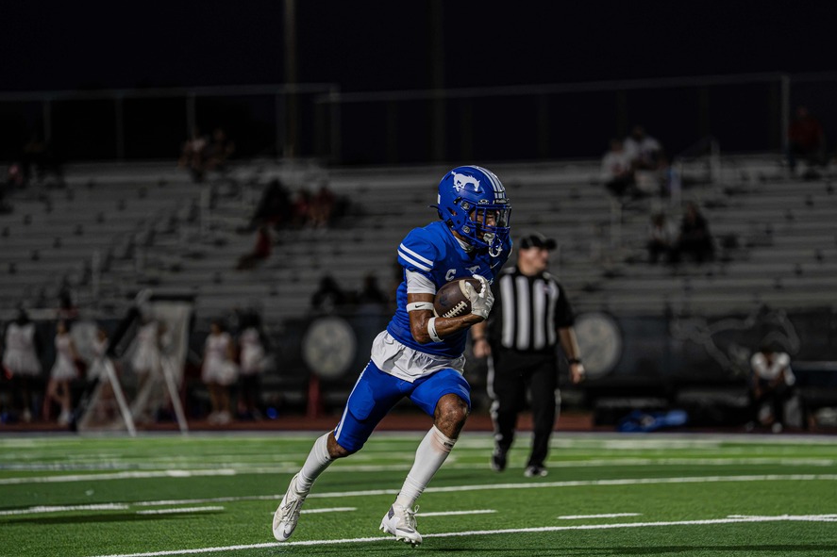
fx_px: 5369
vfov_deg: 5.9
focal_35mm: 231
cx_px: 445
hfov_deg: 8.9
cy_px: 306
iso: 3200
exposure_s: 1/1000
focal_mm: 200
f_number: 2.8
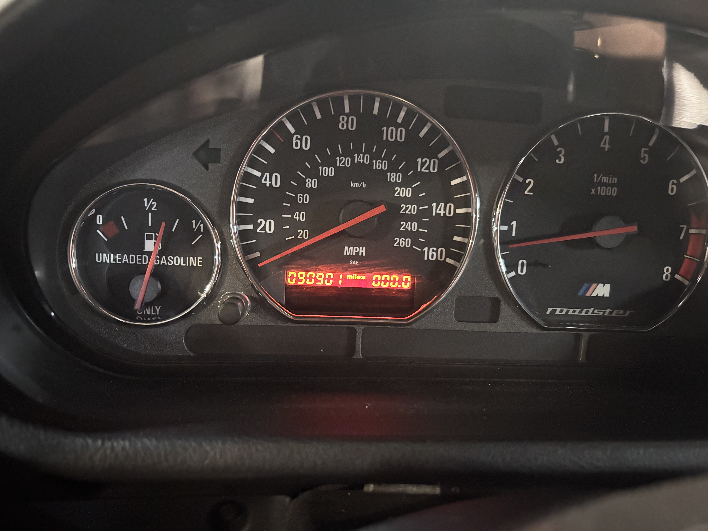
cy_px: 266
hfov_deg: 67.3
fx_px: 532
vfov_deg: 53.1
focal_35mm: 26
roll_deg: -5.9
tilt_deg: -20.8
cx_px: 354
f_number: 1.6
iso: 8000
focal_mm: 5.96
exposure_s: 1/15
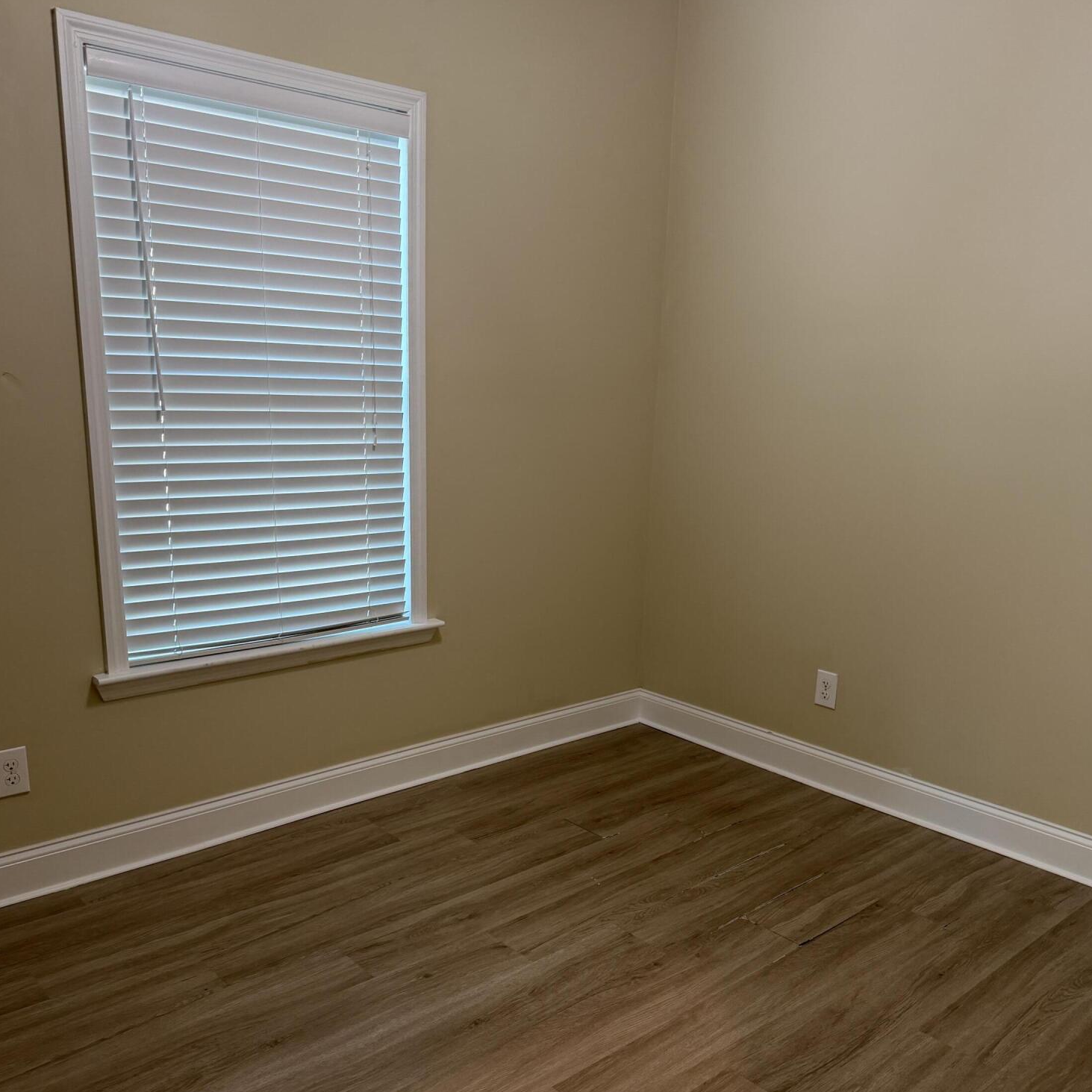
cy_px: 643
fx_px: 1035
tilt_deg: -15.0
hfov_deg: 55.6
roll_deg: -1.8
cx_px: 543
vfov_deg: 55.3
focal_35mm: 29
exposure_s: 1/60
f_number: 1.78
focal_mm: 6.76
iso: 200
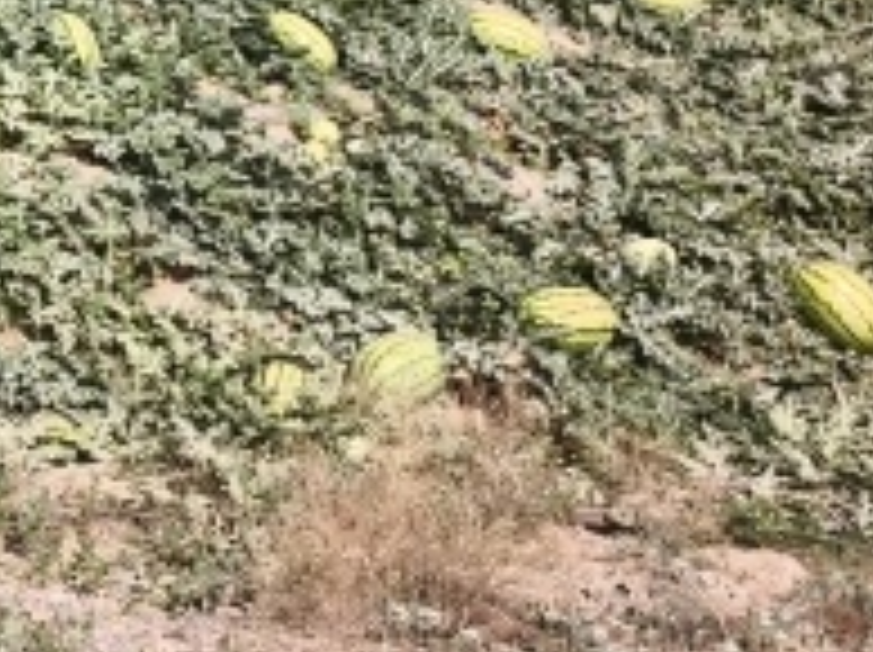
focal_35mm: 95
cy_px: -427
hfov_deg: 15.9
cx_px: -900
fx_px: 2393
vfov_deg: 14.2
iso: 72
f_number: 1.57
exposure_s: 1/1901
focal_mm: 5.6
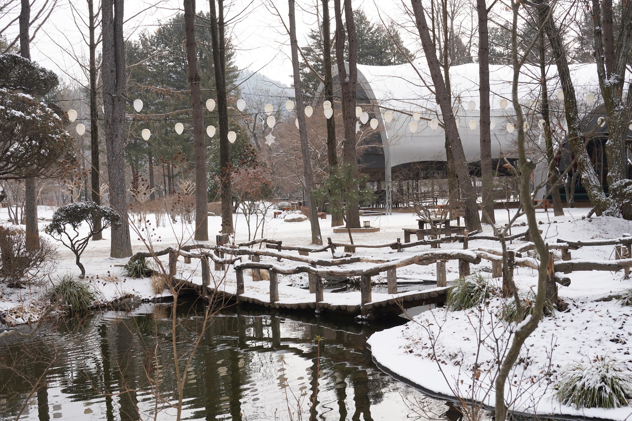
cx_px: 316
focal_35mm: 44
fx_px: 773
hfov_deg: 44.5
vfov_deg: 30.5
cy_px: 210
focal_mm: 44
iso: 320
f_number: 13
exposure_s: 1/100
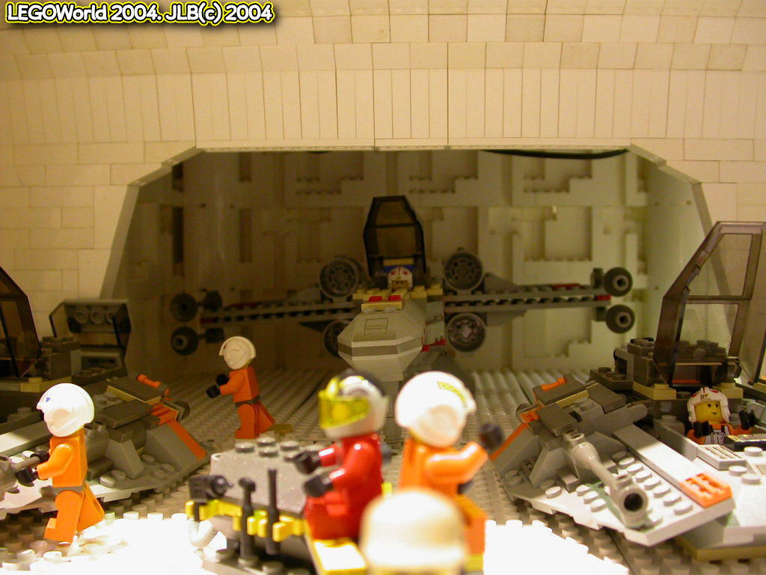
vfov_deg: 37.7
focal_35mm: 38
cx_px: 383
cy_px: 288
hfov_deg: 49.0
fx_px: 841
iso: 100
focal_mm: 7.85
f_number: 2.6
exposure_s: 1/3.8
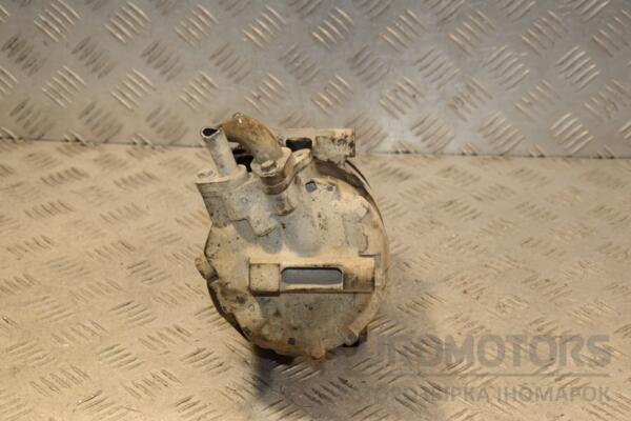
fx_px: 1525
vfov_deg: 15.7
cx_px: 316
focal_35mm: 87
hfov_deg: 23.4
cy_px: 210
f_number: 7.1
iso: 800
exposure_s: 1/200
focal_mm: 58
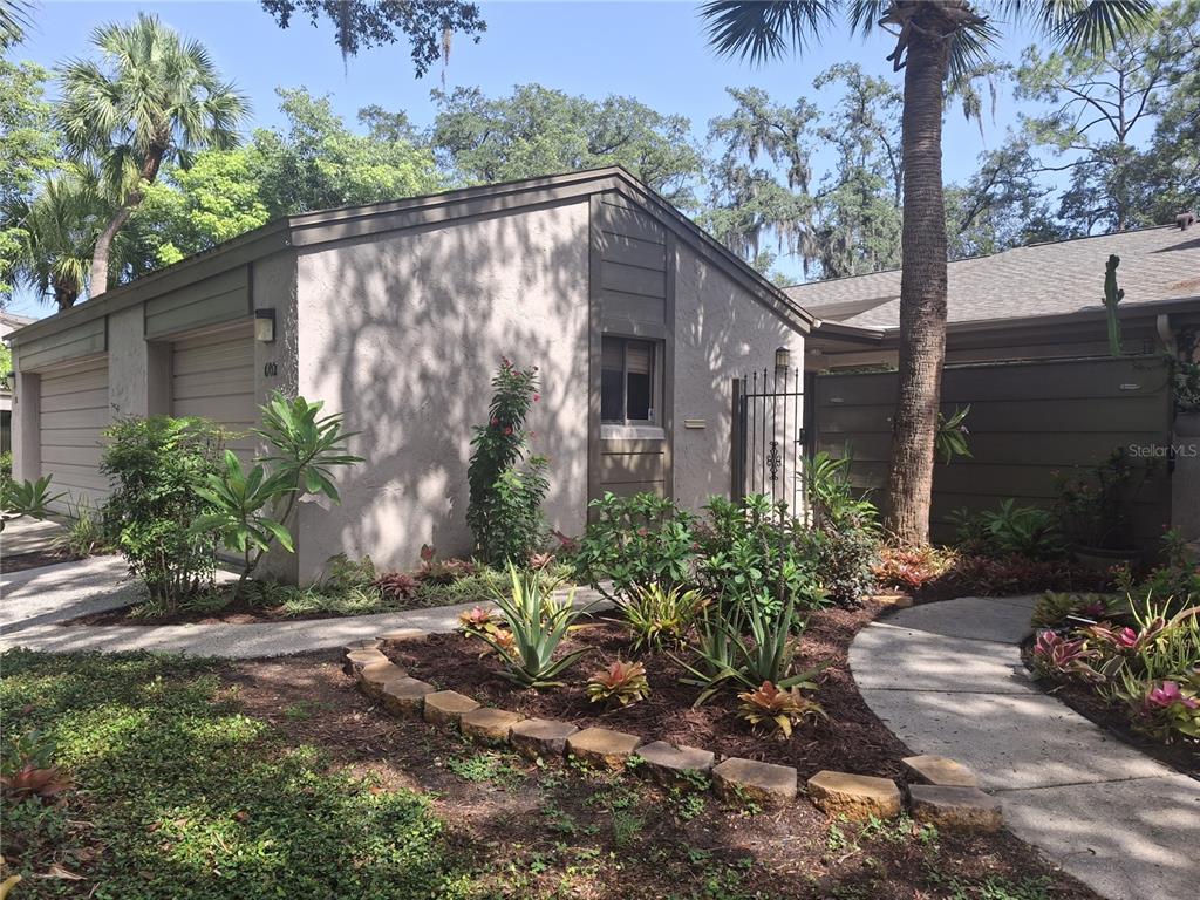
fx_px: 867
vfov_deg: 54.9
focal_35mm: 25
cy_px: 450
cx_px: 600
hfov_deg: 69.4
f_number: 1.8
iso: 25
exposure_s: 1/488
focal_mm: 4.69
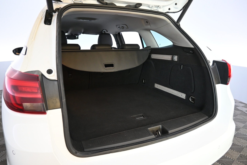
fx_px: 165
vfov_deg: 53.1
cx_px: 124
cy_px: 82
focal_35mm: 24
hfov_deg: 73.7
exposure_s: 1/25
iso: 1400
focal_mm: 16
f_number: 3.5
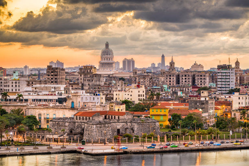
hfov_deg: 16.8
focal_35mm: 122
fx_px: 844
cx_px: 124
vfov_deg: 11.2
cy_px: 83
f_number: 11
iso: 64
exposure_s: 15
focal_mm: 122
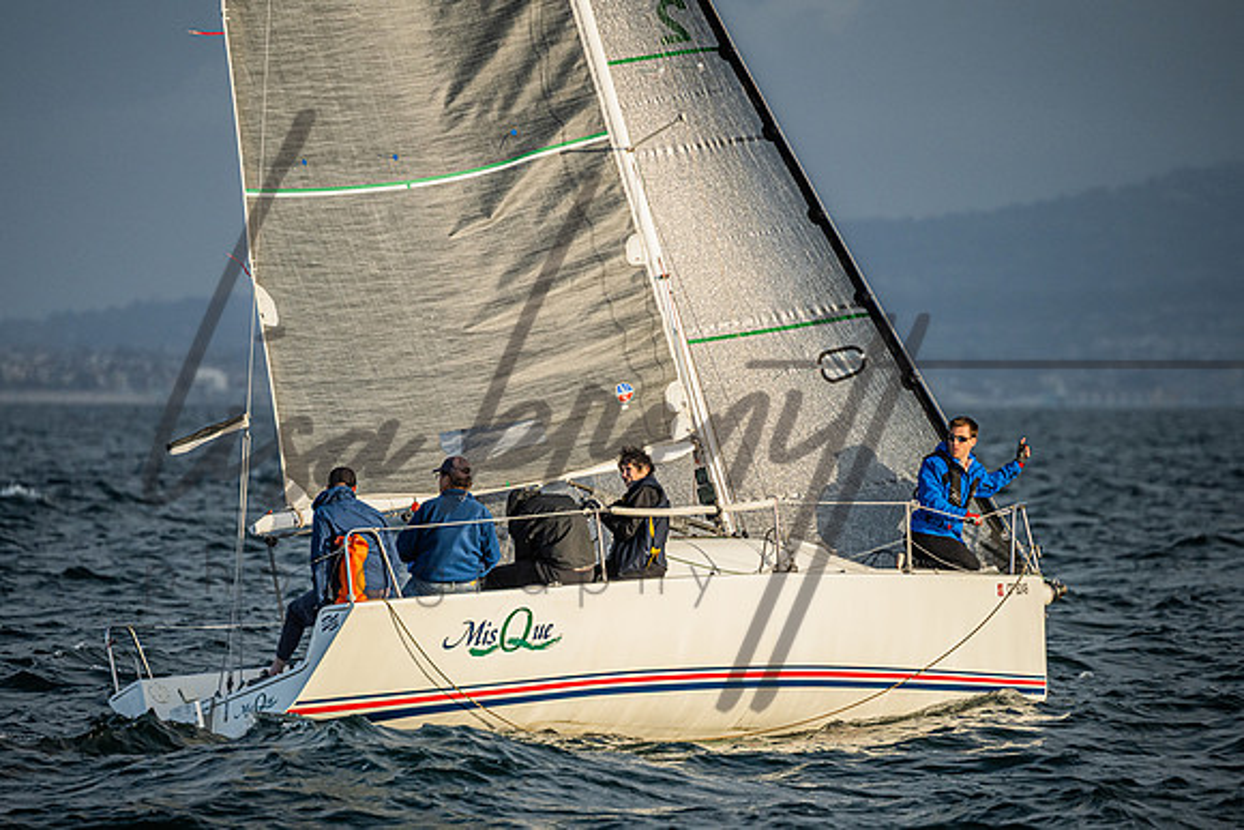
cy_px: 456
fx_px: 16028
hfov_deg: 4.4
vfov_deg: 3.0
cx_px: 565
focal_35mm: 464
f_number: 5.6
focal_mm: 400
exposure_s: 1/3200
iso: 560
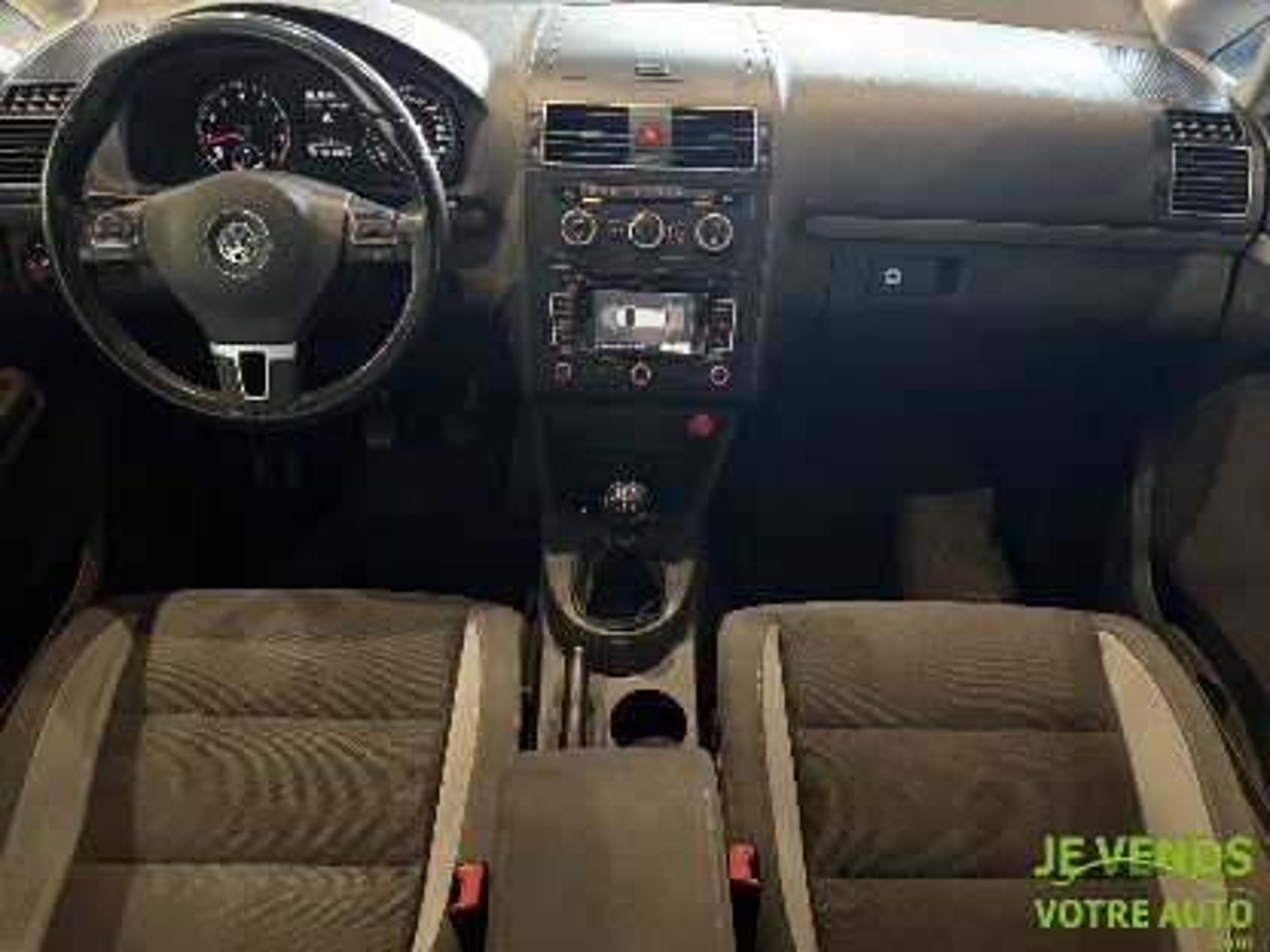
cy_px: 476
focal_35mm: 24
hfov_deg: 71.6
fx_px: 881
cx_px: 635
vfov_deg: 56.8
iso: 1600
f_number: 1.78
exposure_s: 1/25
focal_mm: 6.76
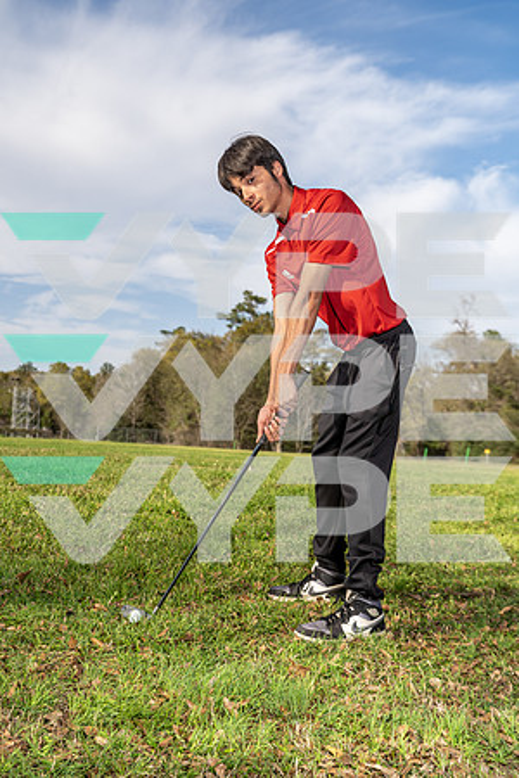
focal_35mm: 49
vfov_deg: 40.3
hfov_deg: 27.5
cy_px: 389
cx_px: 260
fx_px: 1060
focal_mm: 49
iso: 100
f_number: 5.6
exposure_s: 1/250
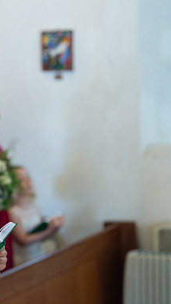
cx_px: -58
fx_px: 1088
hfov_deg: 8.8
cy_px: 153
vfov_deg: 15.9
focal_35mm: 135
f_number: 2.5
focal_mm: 85
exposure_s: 1/125
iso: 1000
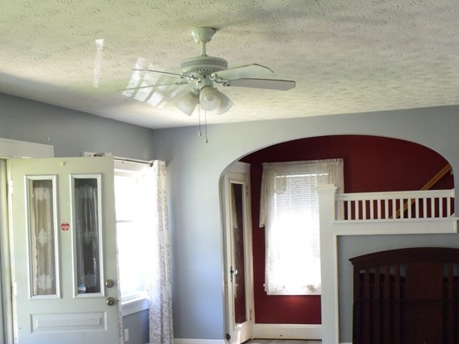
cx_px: 207
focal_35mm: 51
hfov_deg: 37.4
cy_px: 268
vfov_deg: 28.1
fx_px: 676
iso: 1100
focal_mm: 10
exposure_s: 1/60
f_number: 3.5
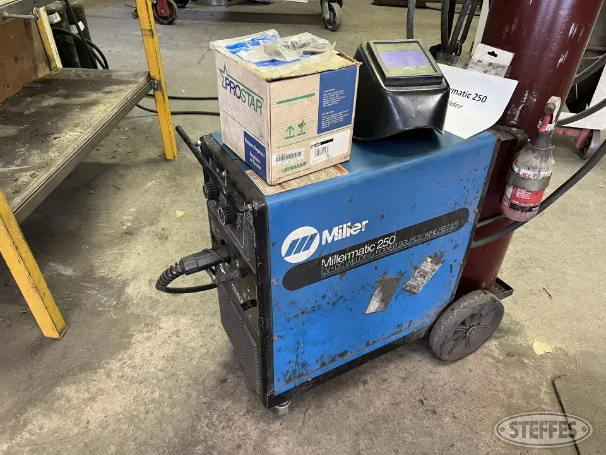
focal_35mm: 26
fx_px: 455
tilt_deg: -40.7
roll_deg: -1.5
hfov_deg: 67.3
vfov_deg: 53.1
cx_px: 303
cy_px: 228
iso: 250
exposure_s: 1/60
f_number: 1.5
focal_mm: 5.7
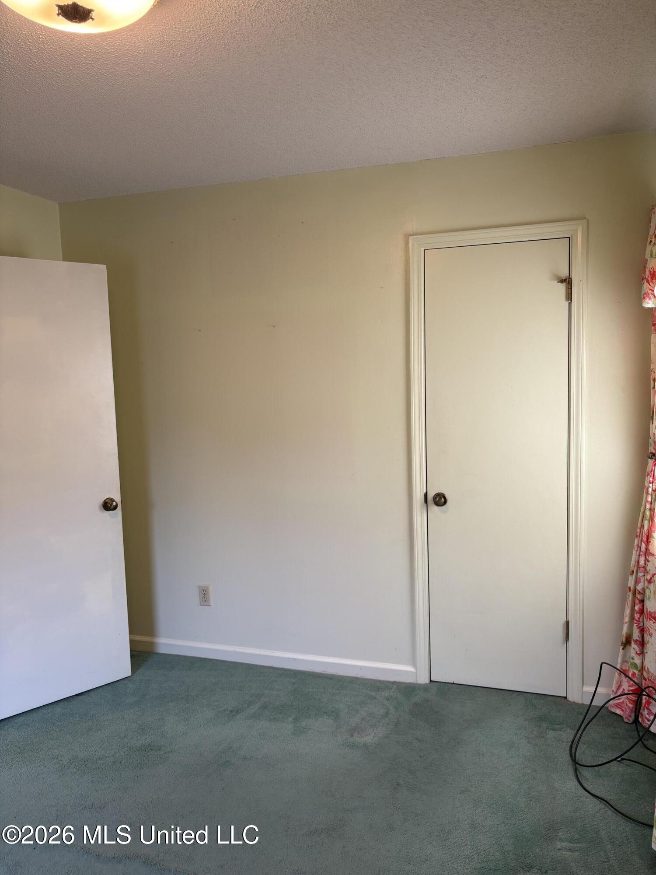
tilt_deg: -4.9
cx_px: 328
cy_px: 438
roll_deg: +1.3
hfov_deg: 53.1
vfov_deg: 67.3
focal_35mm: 26
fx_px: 657
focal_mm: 5.96
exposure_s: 1/60
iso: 80
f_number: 1.6
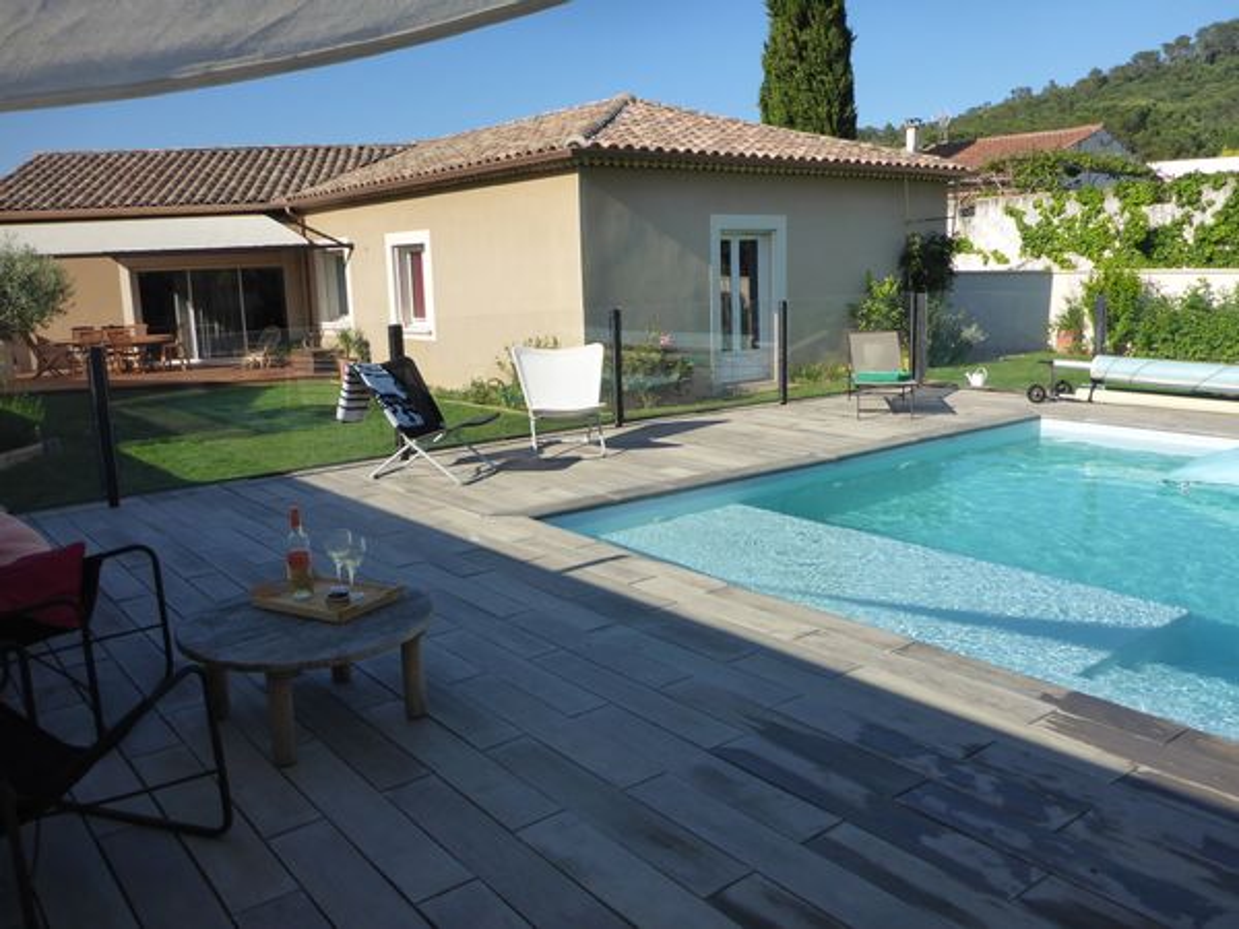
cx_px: 620
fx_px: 1002
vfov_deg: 49.7
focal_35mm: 28
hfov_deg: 63.4
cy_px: 464
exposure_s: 1/1000
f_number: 3.3
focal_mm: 4.9
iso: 160
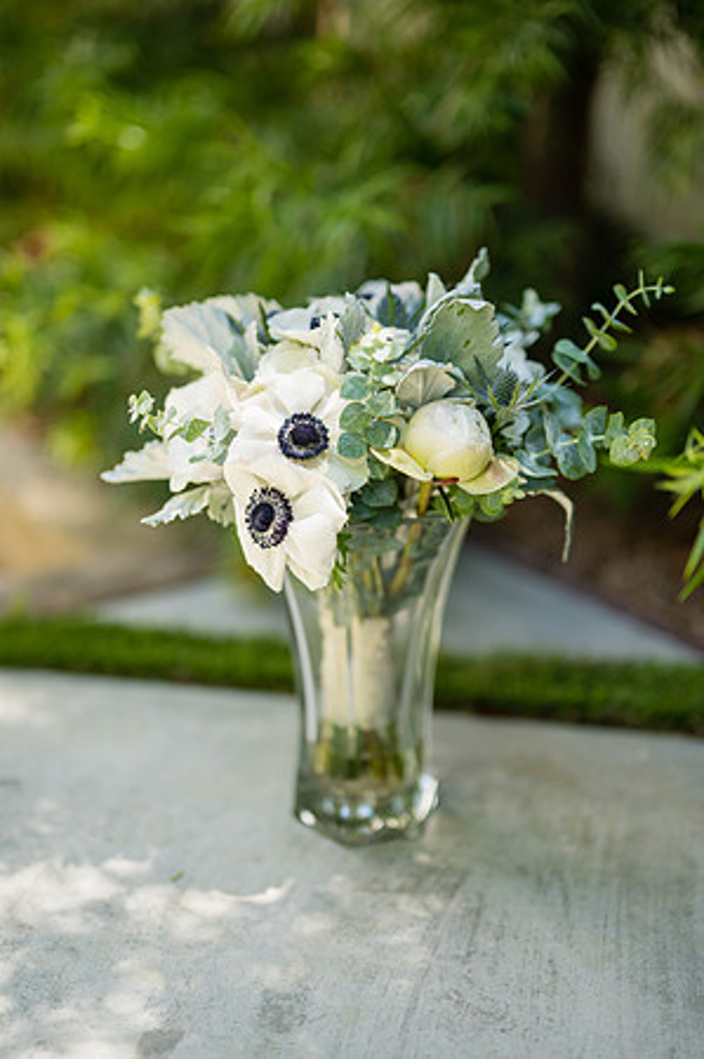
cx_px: 352
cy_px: 530
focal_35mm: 50
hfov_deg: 26.9
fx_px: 1470
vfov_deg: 39.6
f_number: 1.2
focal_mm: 50
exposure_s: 1/2000
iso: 250
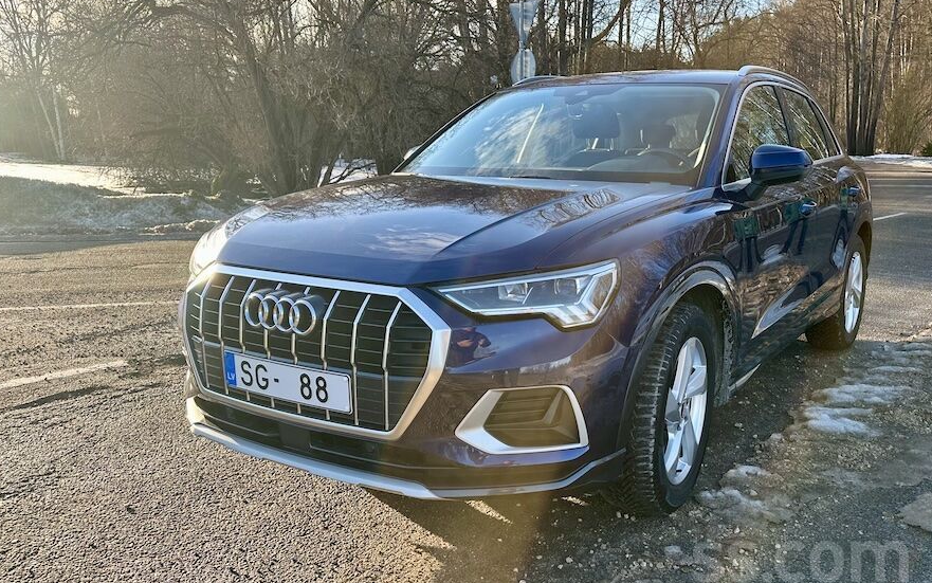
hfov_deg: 70.4
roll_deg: -0.4
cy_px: 259
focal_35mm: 26
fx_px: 661
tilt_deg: -13.8
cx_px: 468
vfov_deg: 47.5
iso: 80
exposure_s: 1/745
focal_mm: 6.86
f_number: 1.78
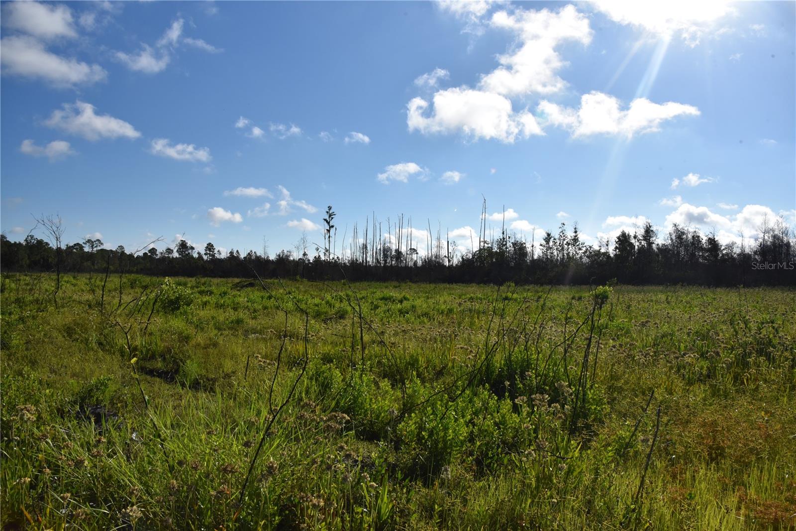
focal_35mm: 24
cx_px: 398
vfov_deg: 53.1
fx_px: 531
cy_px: 266
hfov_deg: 73.7
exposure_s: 1/1600
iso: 1250
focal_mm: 24
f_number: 16
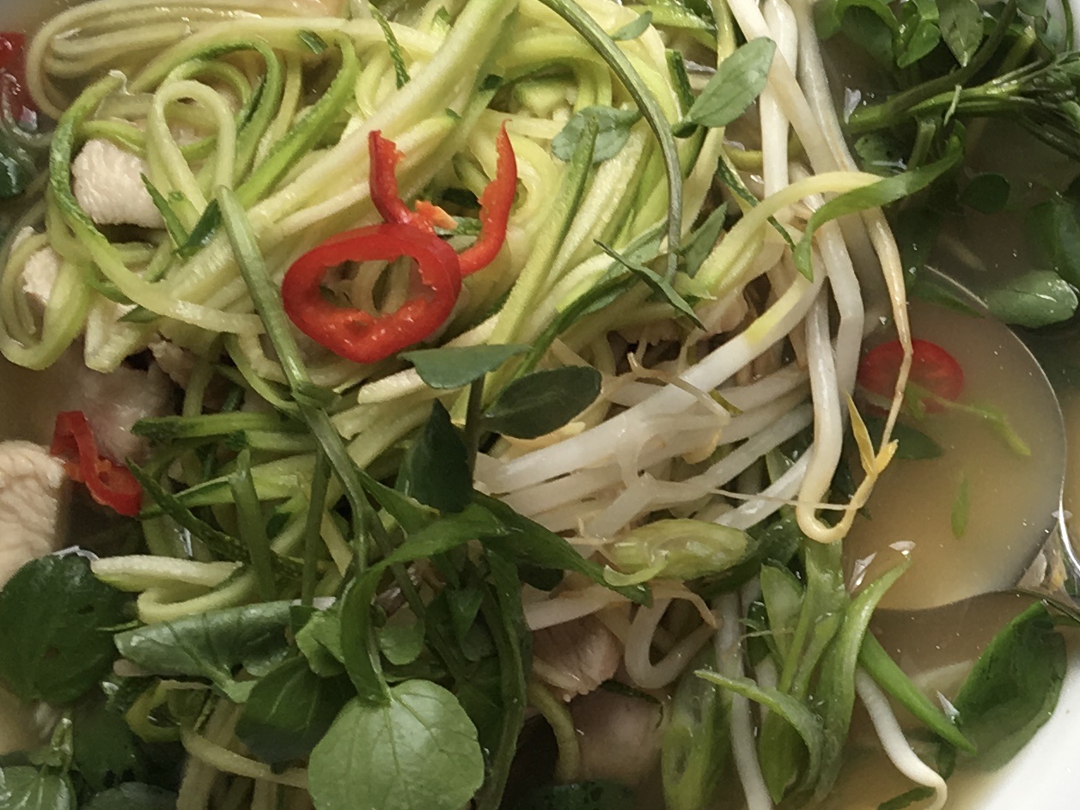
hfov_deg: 20.4
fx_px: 2902
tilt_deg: -85.4
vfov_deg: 15.9
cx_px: 1106
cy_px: 471
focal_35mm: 93
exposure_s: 1/100
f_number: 2.2
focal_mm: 4.15
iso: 25
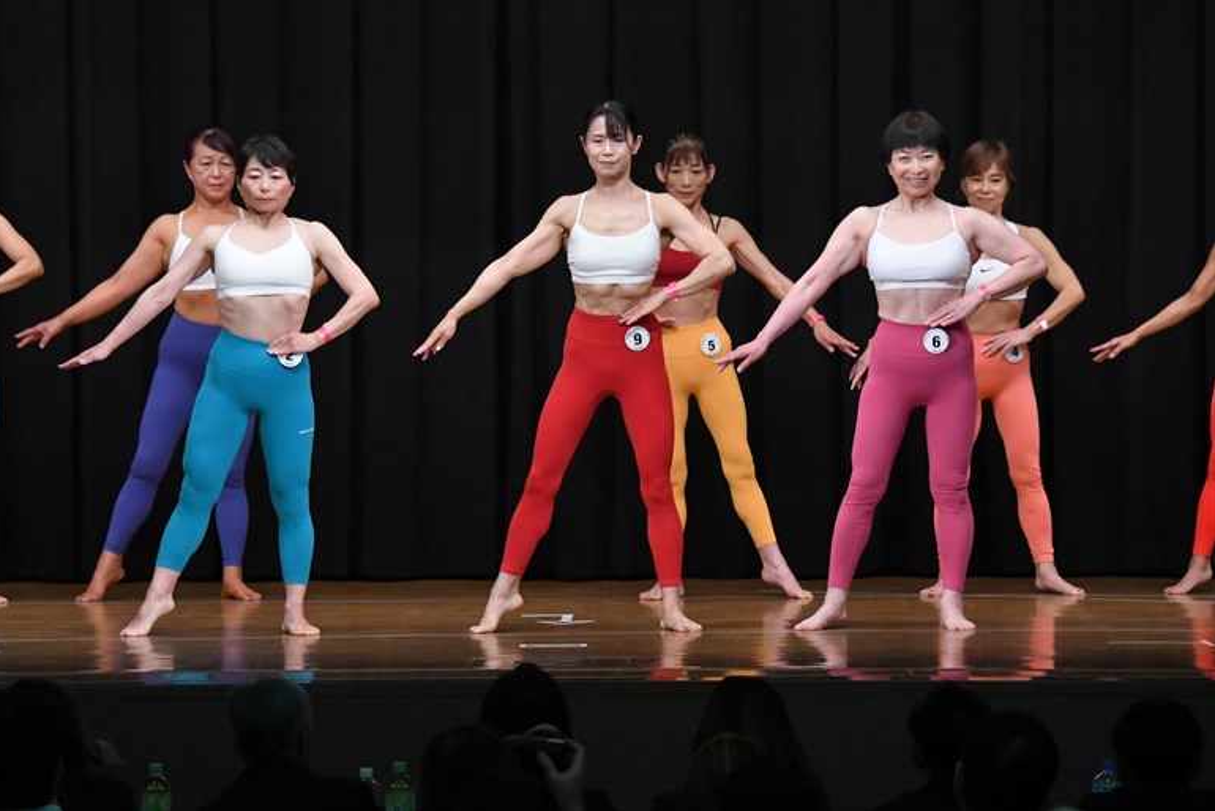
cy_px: 406
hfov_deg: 11.2
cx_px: 605
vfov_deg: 7.5
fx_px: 6212
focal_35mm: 184
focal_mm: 122
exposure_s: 1/400
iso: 5000
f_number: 5.6
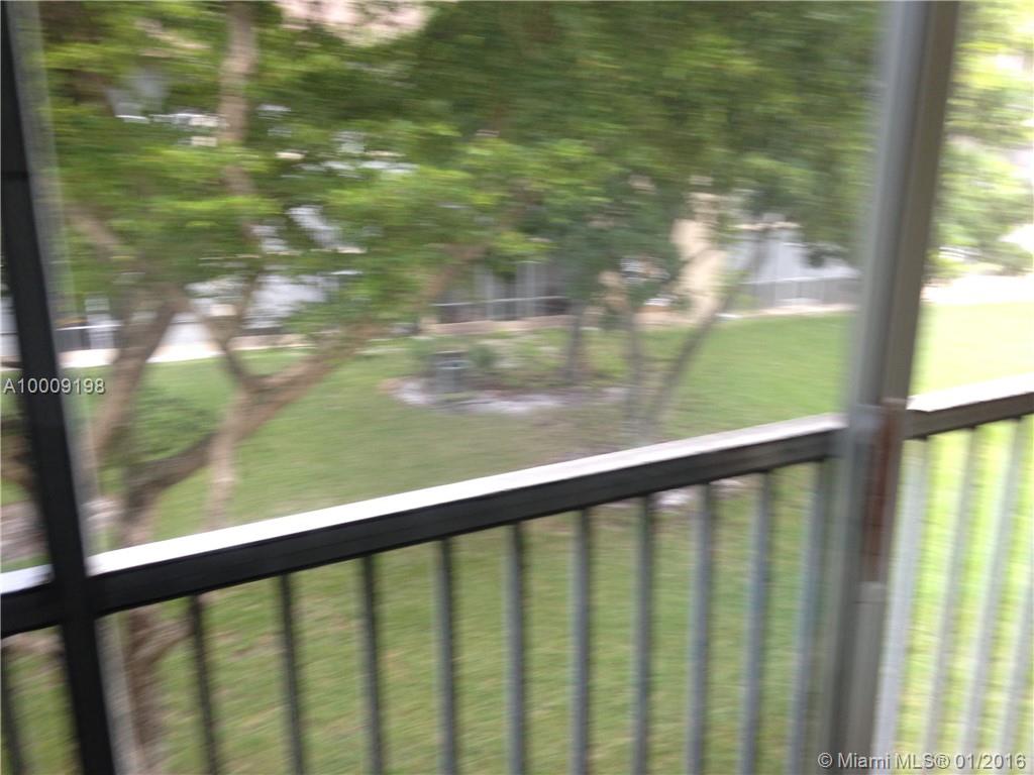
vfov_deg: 42.9
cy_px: 388
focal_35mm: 33
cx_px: 517
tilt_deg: -18.8
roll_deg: +2.8
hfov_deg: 55.4
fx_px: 986
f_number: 2.4
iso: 50
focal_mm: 4.12
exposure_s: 1/24
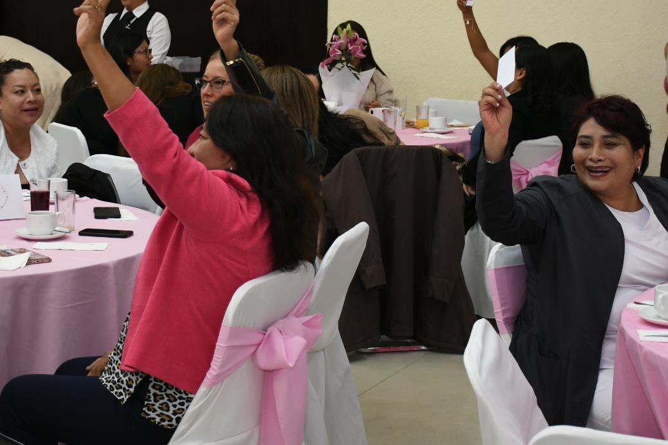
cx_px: 305
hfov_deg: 25.4
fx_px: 1485
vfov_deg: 17.0
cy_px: 140
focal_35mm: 80
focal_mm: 34
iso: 1000
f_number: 4.2
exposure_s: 1/100
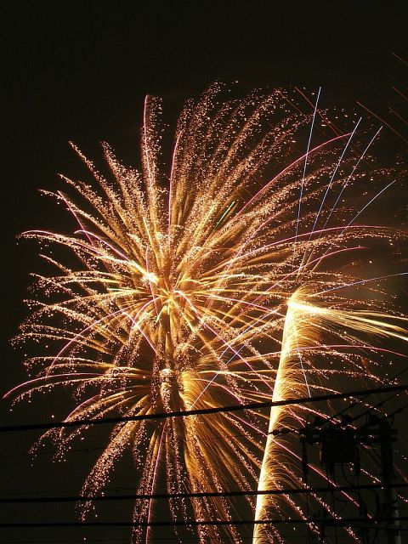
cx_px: 204
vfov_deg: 36.2
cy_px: 272
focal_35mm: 53
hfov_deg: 27.5
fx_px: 833
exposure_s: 2.5
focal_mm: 13.7
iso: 50
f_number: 6.3
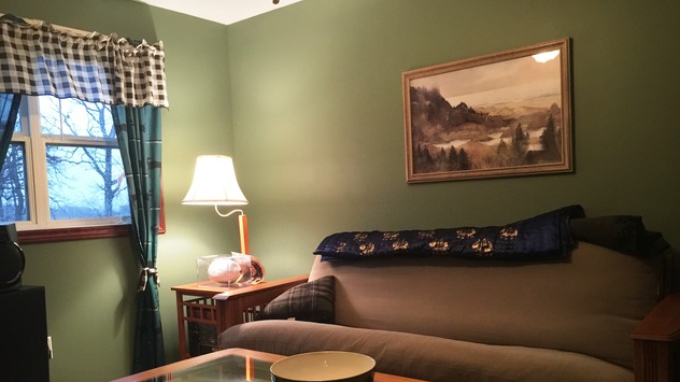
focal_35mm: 32
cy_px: 231
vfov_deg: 36.5
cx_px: 341
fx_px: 577
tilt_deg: -4.3
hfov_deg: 61.0
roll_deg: +2.1
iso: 125
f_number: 2.2
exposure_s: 1/15
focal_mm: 4.15
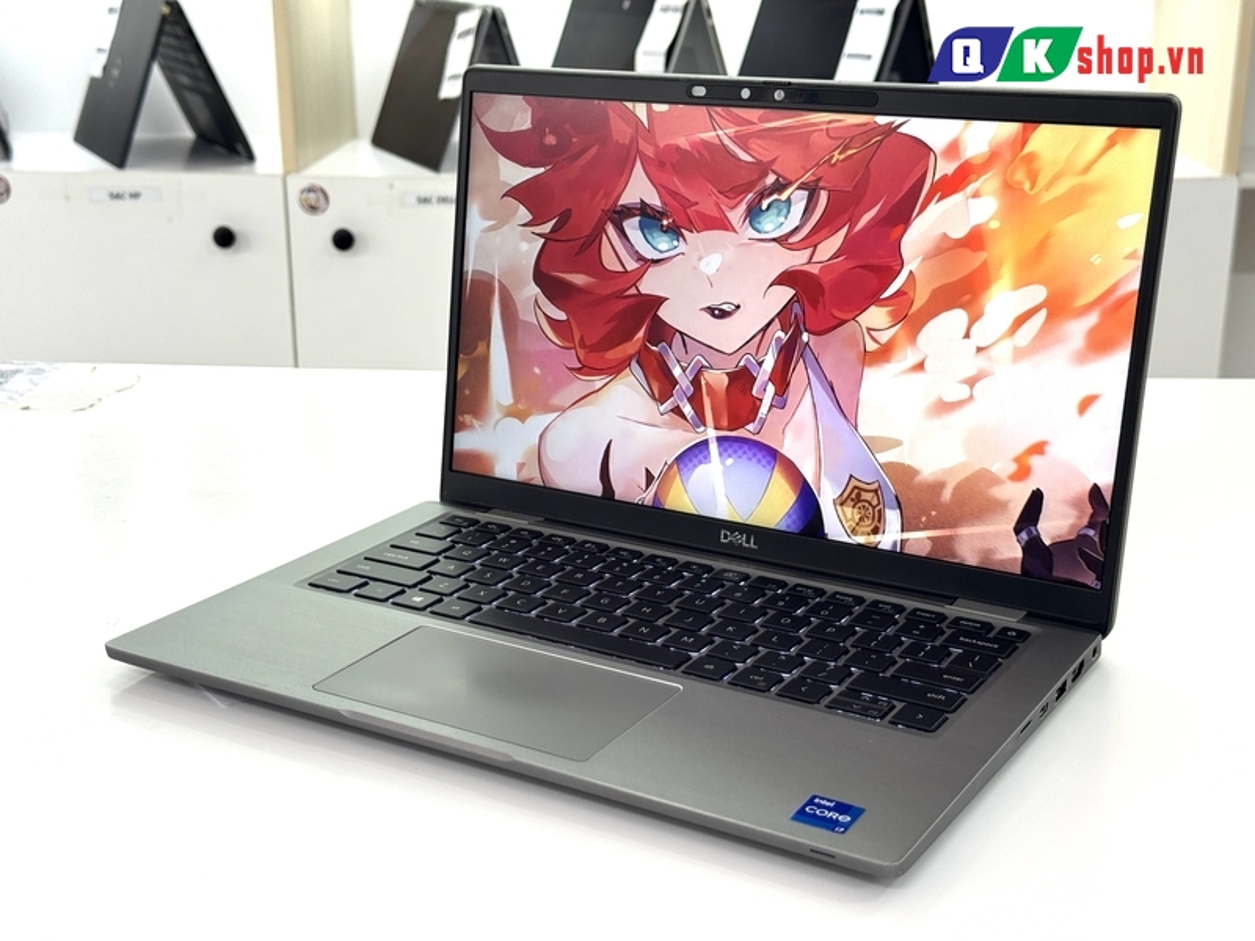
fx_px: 1740
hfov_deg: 39.7
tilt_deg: -17.9
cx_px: 628
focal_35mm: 48
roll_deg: +0.9
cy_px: 470
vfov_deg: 30.3
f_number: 1.78
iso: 50
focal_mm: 6.76
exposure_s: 1/100
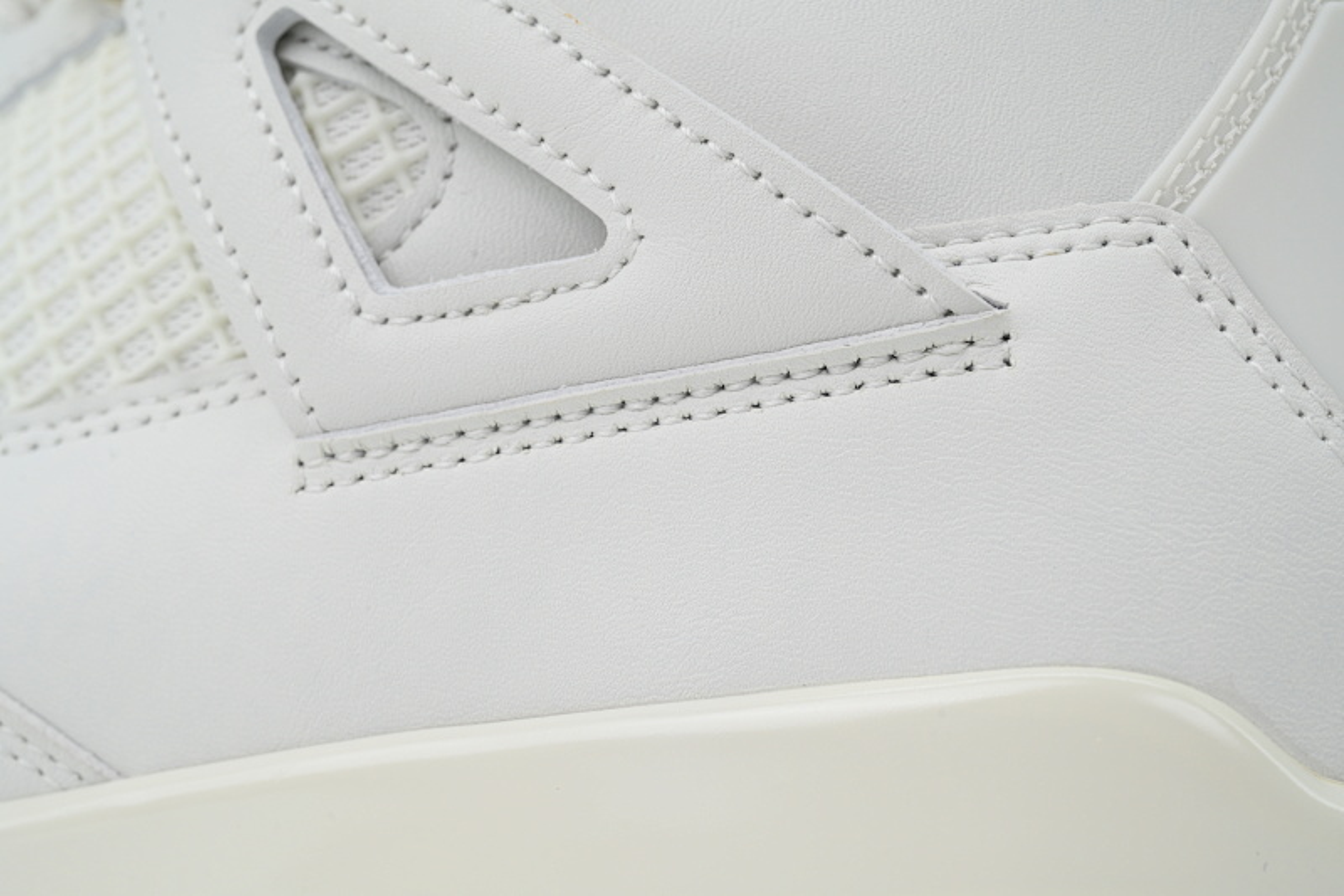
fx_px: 3396
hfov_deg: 22.4
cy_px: 448
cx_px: 672
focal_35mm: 91
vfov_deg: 15.0
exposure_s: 1/100
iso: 400
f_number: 13
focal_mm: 91
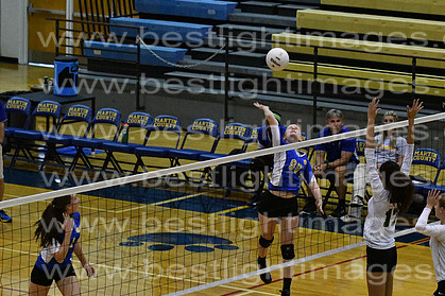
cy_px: 202
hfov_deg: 7.1
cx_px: 283
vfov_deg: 4.7
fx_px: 3595
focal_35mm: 291
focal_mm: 140
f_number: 4
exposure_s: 1/800
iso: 8000
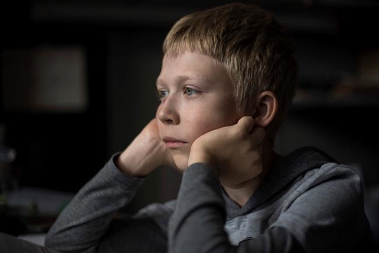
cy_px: 126
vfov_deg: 27.0
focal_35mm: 50
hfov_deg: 39.6
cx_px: 190
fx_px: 527
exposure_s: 1/125
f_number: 2
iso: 200
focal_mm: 50
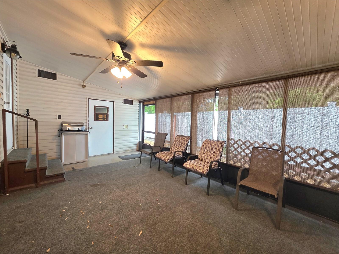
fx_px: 127
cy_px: 127
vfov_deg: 89.9
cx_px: 170
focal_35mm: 13
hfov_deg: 106.2
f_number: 1.9
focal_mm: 2.2
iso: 200
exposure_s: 1/120
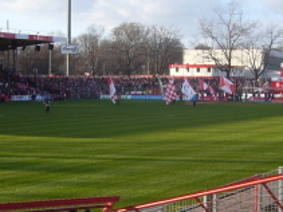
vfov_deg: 17.8
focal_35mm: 83
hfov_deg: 23.4
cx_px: 196
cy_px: 99
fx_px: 678
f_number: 2.8
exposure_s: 1/400
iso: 80
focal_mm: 5.8
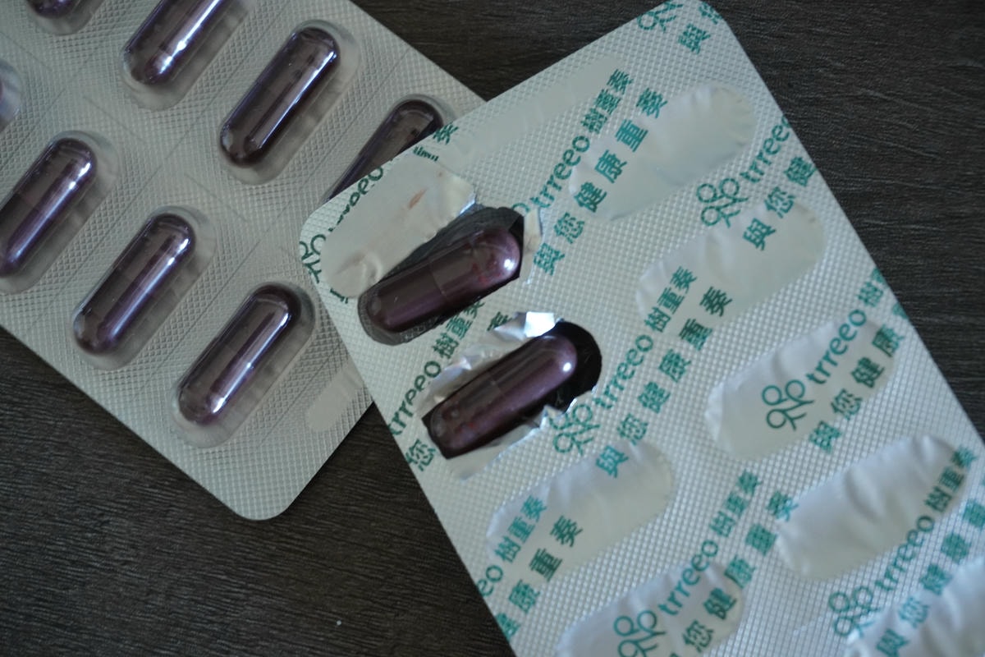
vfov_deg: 18.2
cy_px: 328
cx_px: 492
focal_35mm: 75
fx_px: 2052
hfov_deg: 27.0
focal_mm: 50
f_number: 5.6
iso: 1250
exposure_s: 1/20
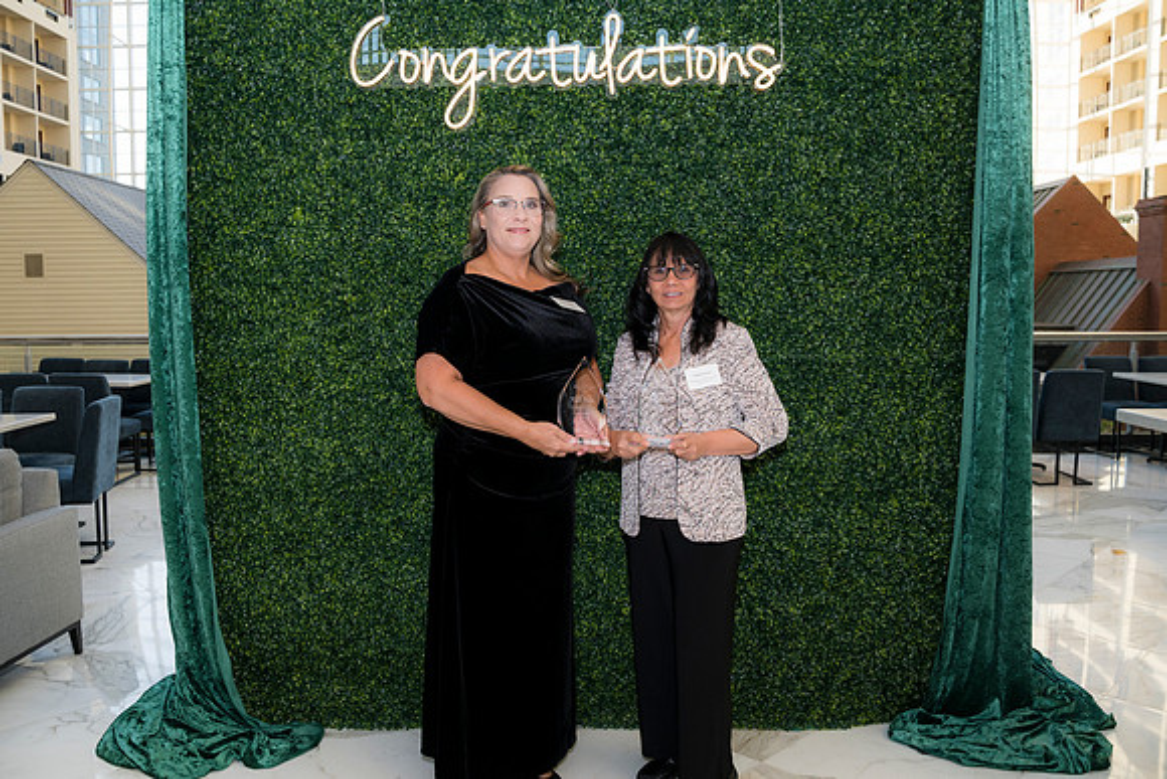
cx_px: 584
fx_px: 908
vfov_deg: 46.4
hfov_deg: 65.5
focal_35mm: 28
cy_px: 390
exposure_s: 1/160
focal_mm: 28
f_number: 5
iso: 400
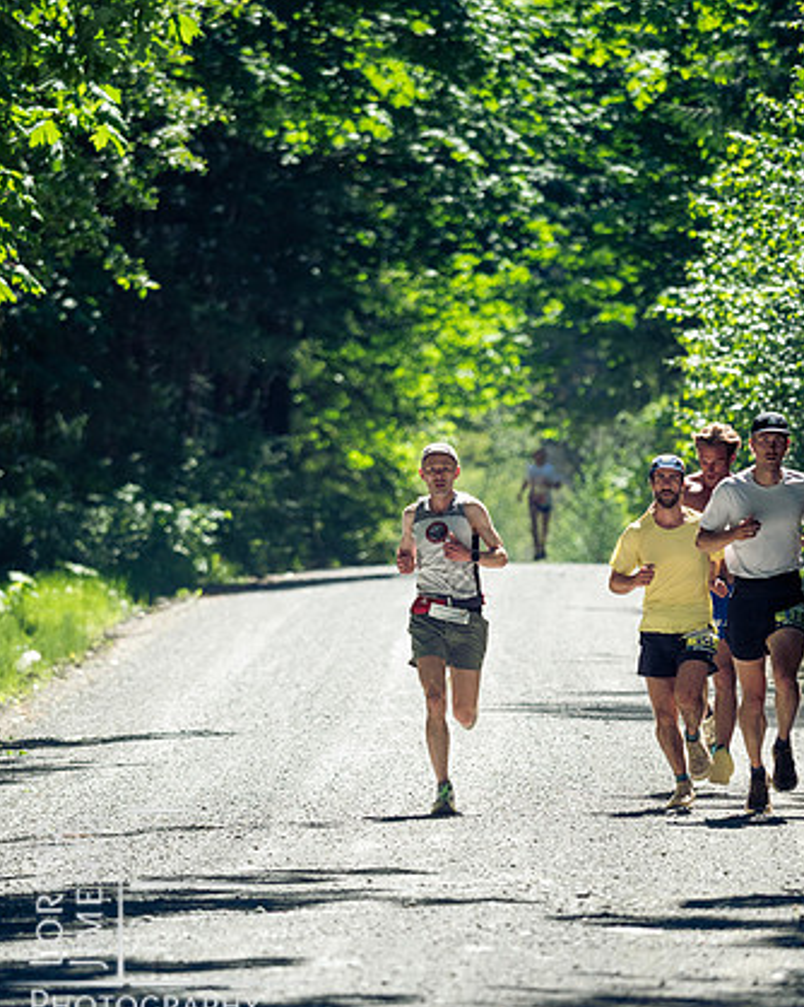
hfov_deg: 4.9
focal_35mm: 315
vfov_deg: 6.1
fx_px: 9376
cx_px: 403
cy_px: 525
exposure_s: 1/2500
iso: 640
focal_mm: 150
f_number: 2.8
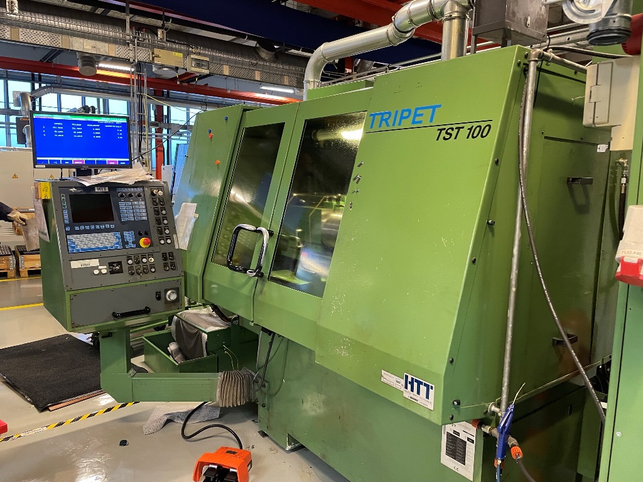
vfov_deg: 53.1
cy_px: 241
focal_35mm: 26
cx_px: 322
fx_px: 483
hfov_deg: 67.3
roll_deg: +0.2
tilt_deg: -8.8
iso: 320
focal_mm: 4.2
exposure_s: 1/50
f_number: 1.6
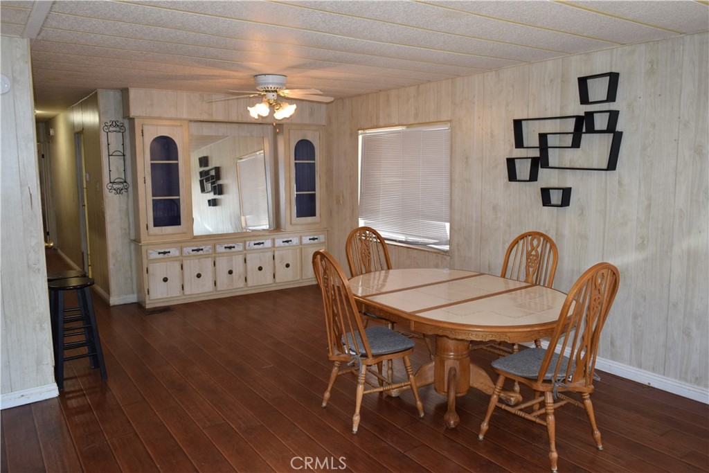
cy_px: 236
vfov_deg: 47.9
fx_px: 532
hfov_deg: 67.4
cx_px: 354
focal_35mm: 27
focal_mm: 18
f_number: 5
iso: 800
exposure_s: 1/100
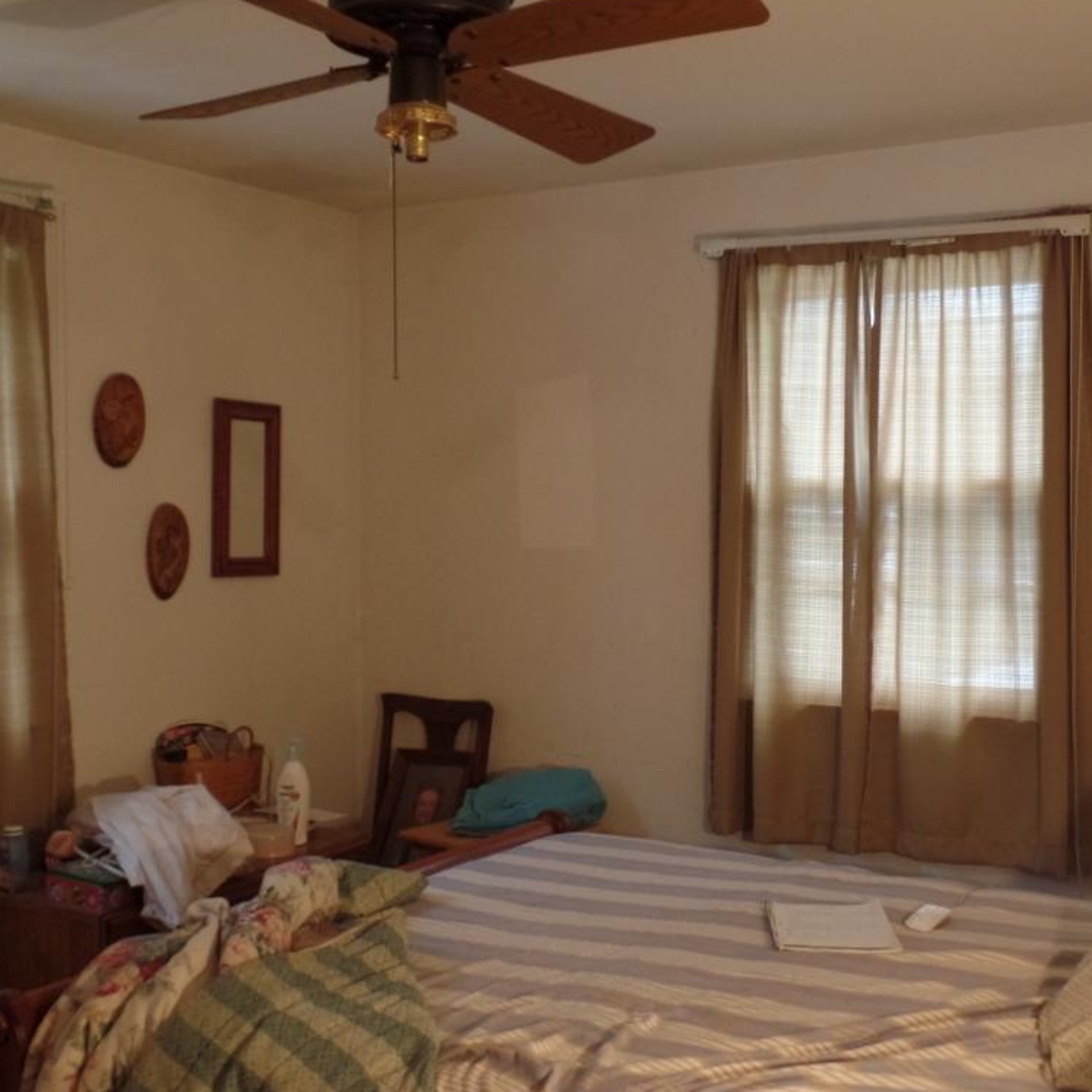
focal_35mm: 42
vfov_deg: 40.0
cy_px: 539
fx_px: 1499
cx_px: 547
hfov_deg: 40.0
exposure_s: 1/15
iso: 400
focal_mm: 6.2
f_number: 3
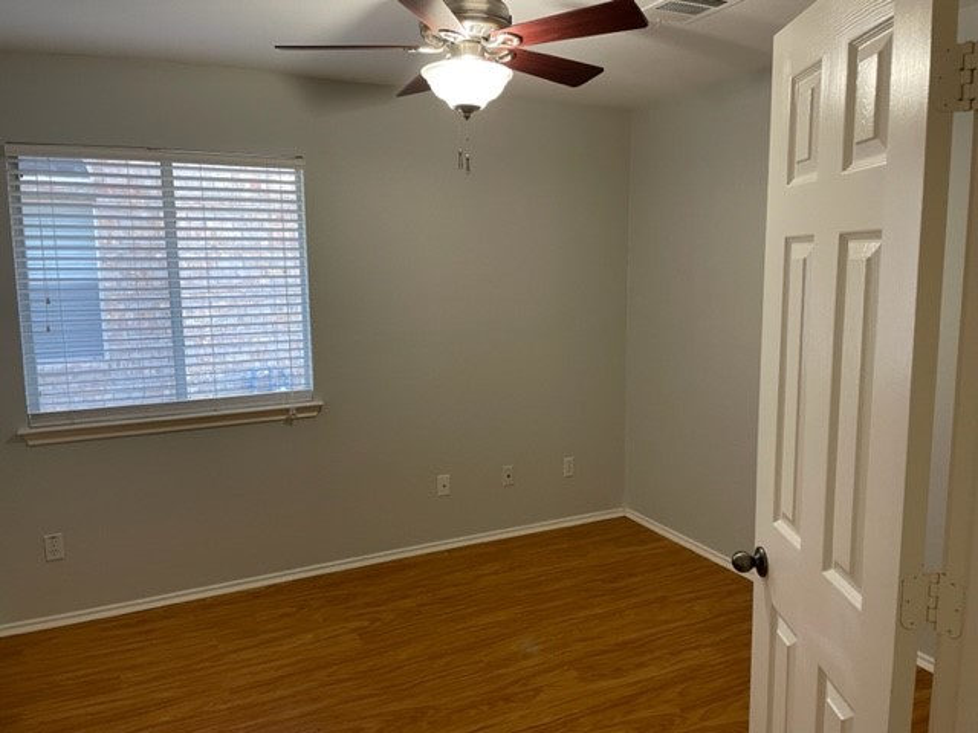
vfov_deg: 53.1
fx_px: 735
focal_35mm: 26
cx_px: 489
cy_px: 366
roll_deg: +0.5
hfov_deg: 67.3
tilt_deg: -8.8
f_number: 1.6
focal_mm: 4.2
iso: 125
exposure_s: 1/60
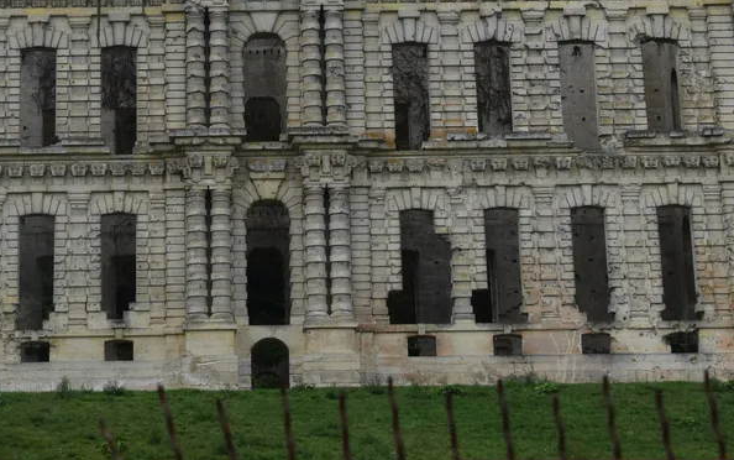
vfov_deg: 11.9
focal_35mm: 108
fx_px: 2162
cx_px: 264
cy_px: -49
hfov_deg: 19.2
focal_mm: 30
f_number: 10
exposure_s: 1/400
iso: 200
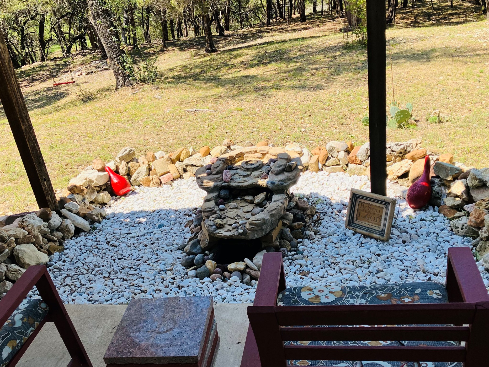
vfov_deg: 49.7
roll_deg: +0.9
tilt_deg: -25.2
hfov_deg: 63.4
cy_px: 184
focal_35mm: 28
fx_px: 396
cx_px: 244
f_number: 1.8
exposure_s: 1/813
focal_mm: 3.99
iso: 32
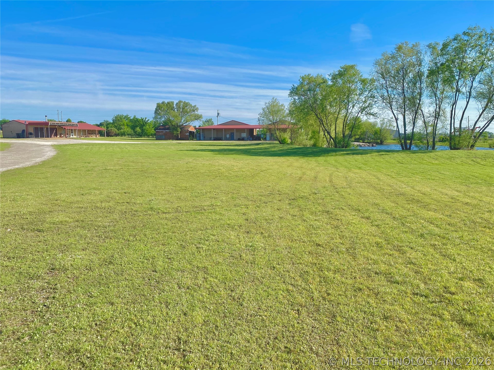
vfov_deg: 53.1
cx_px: 247
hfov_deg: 67.3
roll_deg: -0.5
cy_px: 185
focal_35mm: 26
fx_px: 371
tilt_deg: -6.4
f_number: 1.8
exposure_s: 1/2358
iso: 32
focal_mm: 4.25
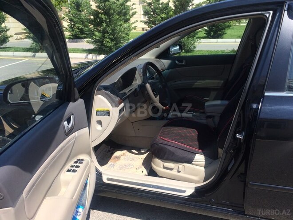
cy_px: 110
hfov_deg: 61.7
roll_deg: +2.4
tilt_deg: -21.5
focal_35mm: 29
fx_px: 245
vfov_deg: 48.2
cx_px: 146
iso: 32
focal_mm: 4.15
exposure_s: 1/1172
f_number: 2.2
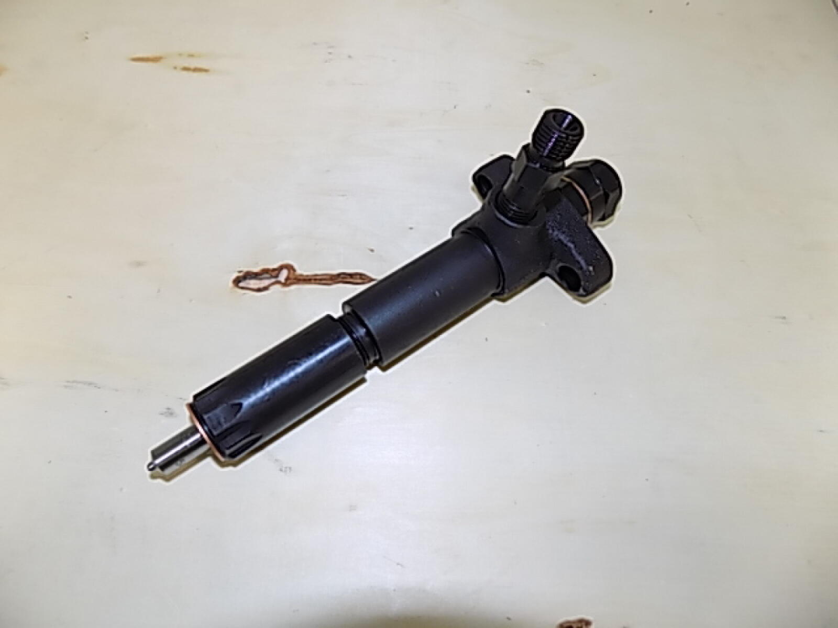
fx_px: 557
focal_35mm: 23
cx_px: 419
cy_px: 314
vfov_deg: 58.9
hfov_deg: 73.9
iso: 200
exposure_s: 1/30
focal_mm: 4
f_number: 3.1
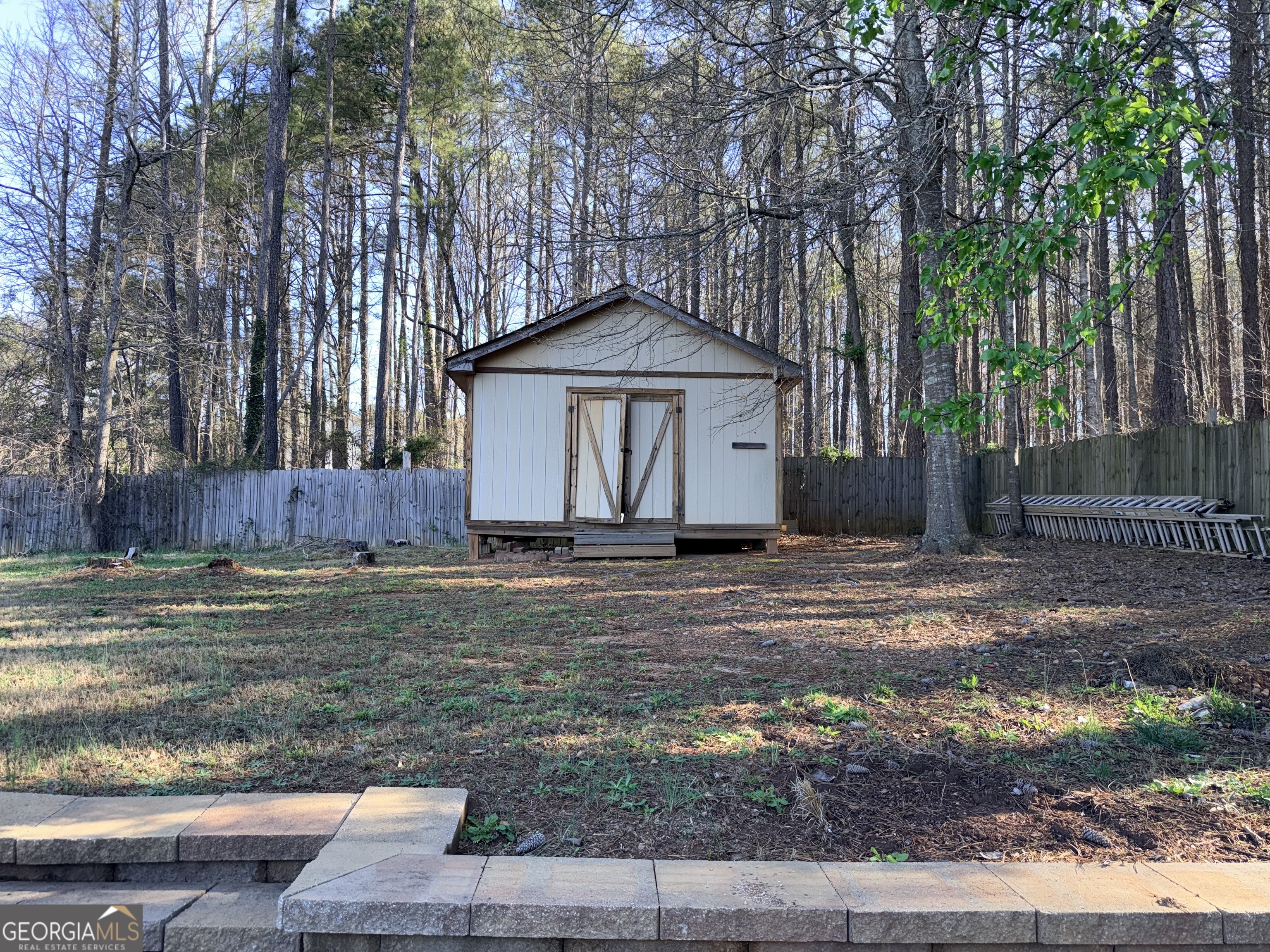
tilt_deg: +4.9
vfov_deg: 56.8
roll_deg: -1.2
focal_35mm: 24
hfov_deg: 71.6
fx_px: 881
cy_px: 476
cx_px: 635
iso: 64
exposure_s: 1/318
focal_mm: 6.76
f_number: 1.78
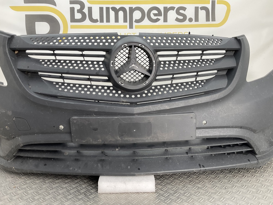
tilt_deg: -9.7
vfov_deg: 48.2
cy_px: 102
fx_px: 229
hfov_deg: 61.7
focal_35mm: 29
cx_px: 136
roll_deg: -0.2
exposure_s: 1/120
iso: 32
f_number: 1.8
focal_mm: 3
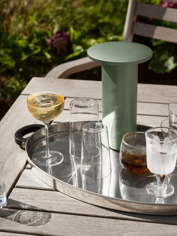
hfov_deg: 17.0
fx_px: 593
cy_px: 118
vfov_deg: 22.5
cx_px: 88
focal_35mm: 87
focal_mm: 110
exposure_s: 1/500
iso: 400
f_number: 11
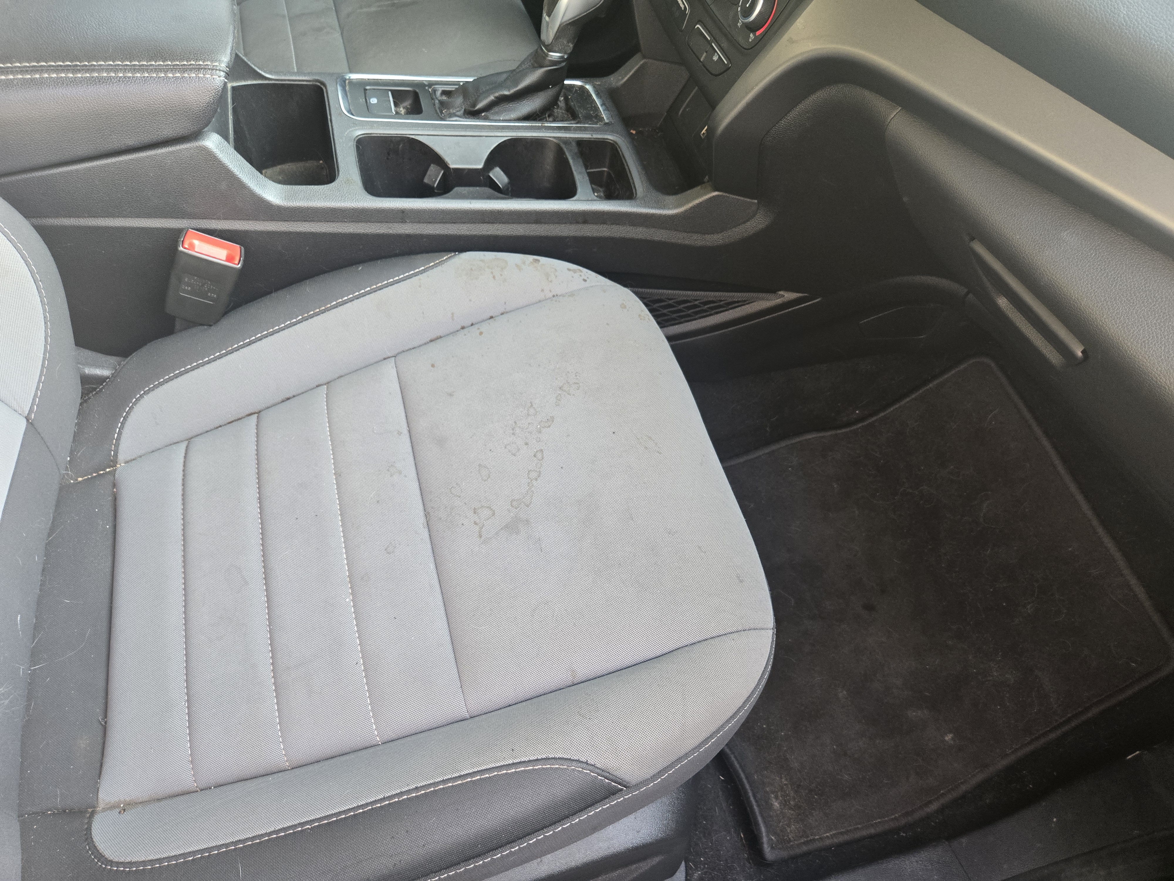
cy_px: 440
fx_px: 780
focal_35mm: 23
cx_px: 587
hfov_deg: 73.9
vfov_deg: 58.9
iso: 250
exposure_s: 1/120
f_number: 1.8
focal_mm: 5.4
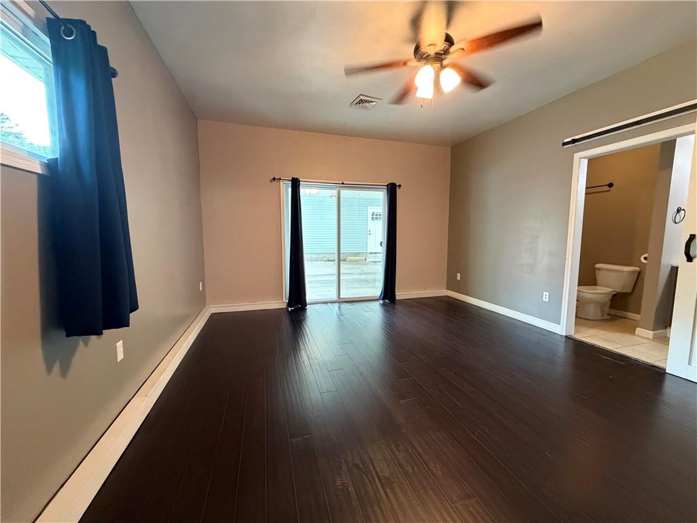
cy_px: 262
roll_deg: +0.2
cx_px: 348
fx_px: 282
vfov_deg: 85.7
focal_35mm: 14
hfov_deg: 102.1
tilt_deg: -5.5
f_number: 2.2
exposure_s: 1/60
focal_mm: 2.22
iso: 640
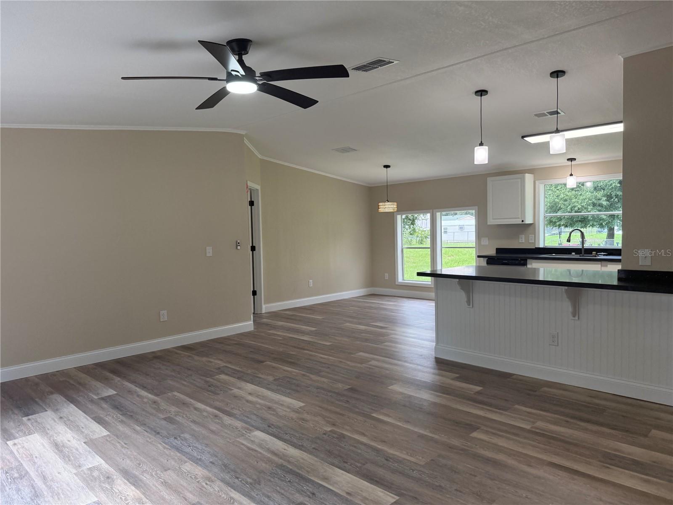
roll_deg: +1.9
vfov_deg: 56.8
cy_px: 252
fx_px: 467
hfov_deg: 71.6
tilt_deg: +2.0
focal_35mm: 24
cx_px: 336
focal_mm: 6.76
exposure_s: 1/232
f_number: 1.78
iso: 200
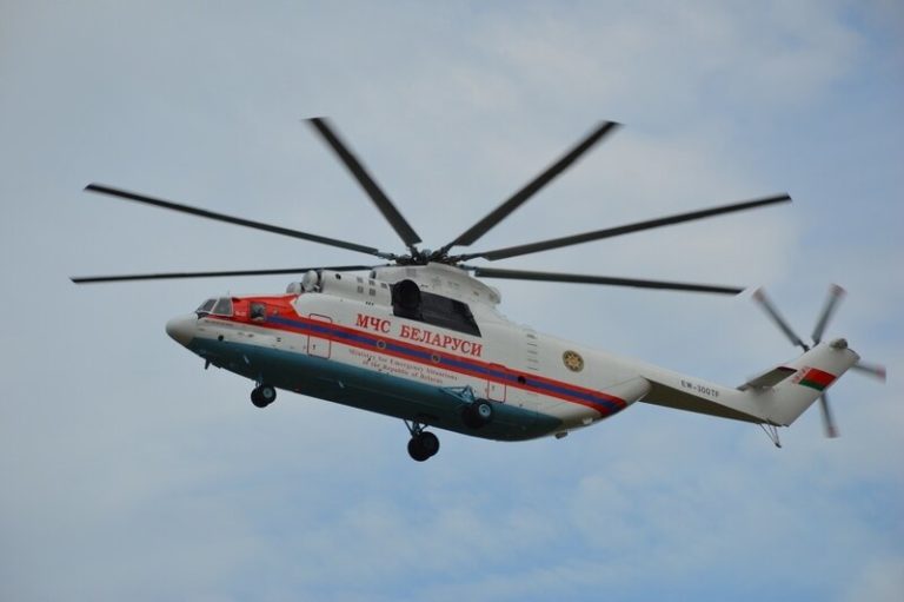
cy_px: 301
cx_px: 452
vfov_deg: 7.0
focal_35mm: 195
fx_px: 4893
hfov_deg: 10.6
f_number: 9
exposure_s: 1/320
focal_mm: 130
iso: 100
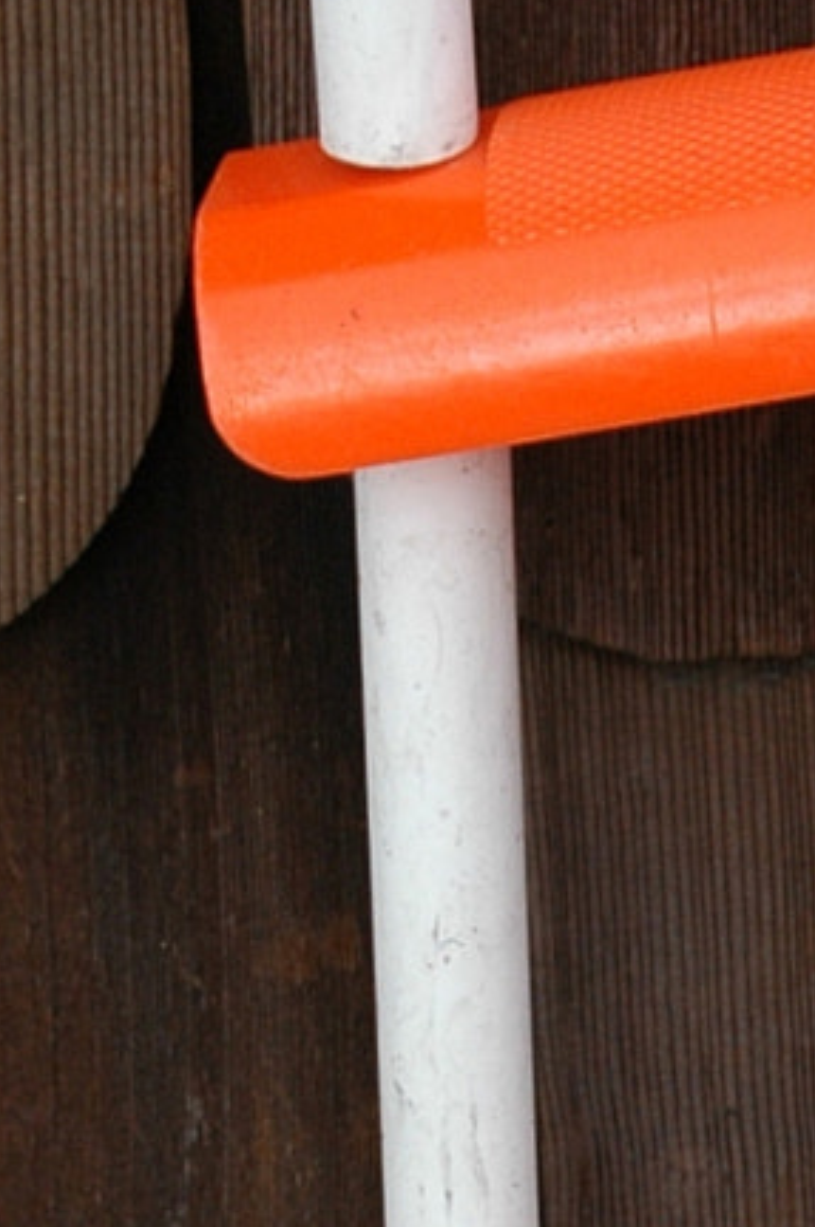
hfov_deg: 3.0
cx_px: 1139
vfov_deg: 4.4
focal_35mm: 462
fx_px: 15738
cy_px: 2323
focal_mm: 65
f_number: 8
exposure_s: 1/250
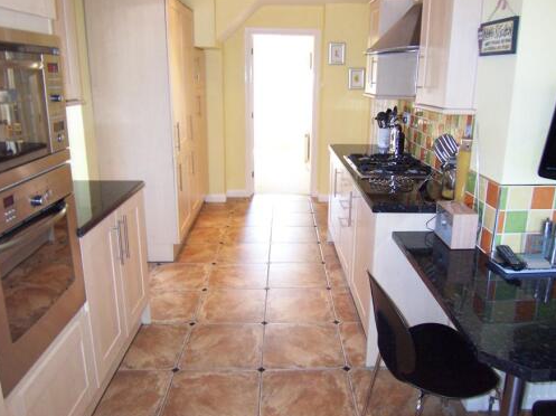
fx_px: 433
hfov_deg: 65.2
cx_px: 303
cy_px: 185
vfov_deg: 51.2
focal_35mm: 27
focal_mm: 3.8
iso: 200
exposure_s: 1/30
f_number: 2.8
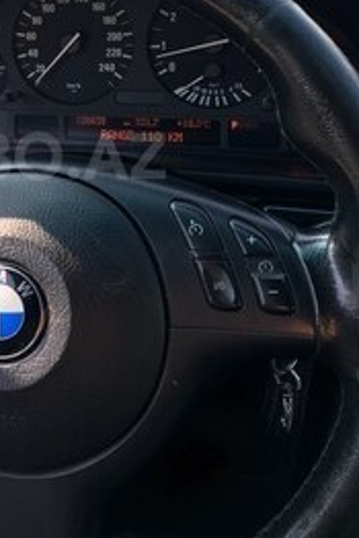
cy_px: 156
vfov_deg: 34.5
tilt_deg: -24.4
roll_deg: +5.8
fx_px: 851
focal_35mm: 57
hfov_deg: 22.9
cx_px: 8
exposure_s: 1/109
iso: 25
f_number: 2.2
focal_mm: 4.15
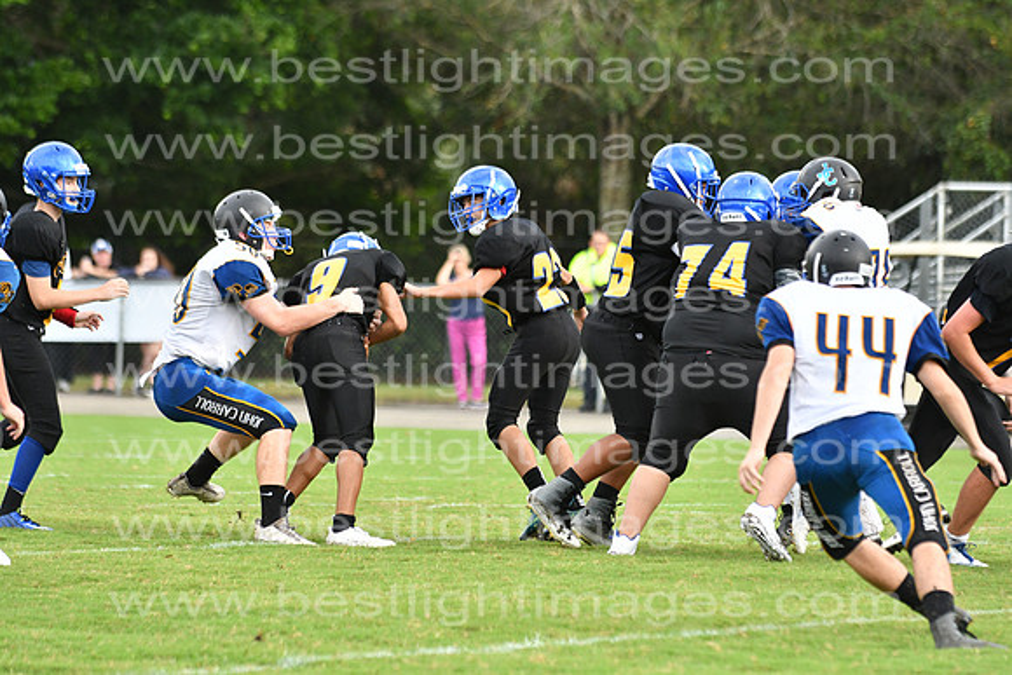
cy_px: 338
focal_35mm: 210
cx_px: 506
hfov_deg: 9.8
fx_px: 5904
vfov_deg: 6.5
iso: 800
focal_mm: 140
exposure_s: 1/1600
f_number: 3.5
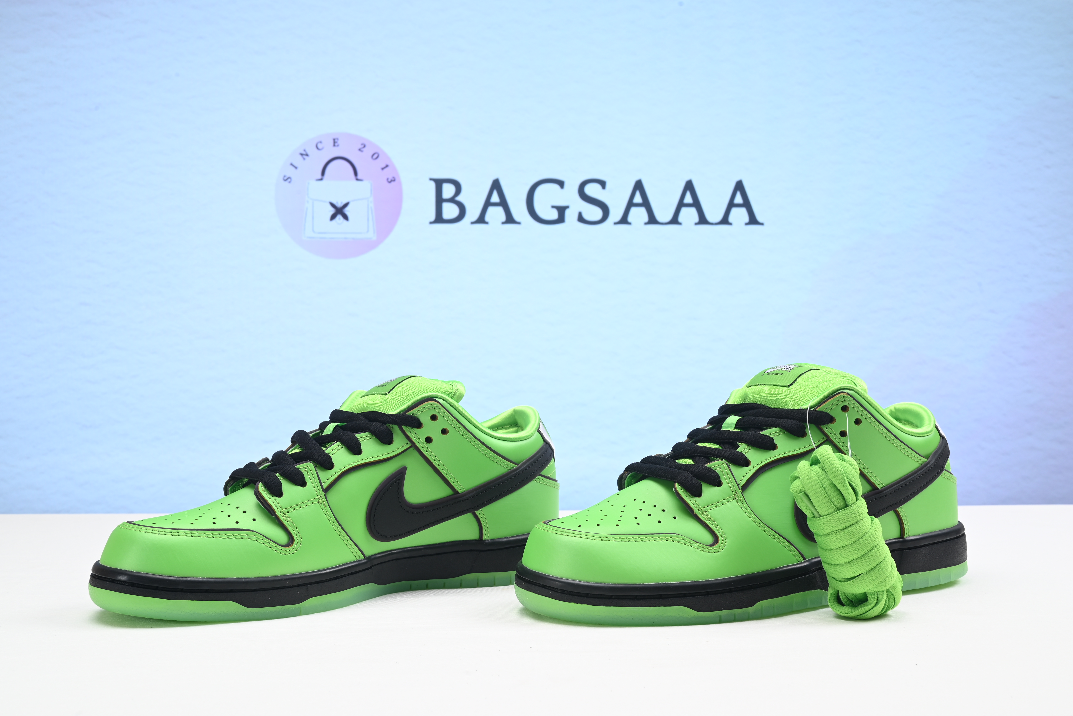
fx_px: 1133
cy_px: 358
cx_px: 536
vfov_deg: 35.1
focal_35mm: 38
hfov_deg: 50.7
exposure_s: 1/2
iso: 100
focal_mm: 38
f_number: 16
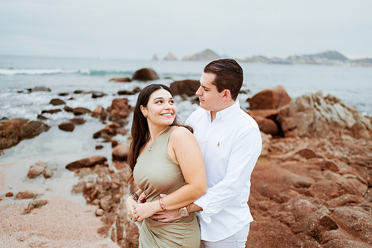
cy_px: 124
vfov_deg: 37.9
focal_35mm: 35
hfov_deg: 54.4
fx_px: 362
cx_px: 186
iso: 125
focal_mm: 35
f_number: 1.8
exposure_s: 1/640
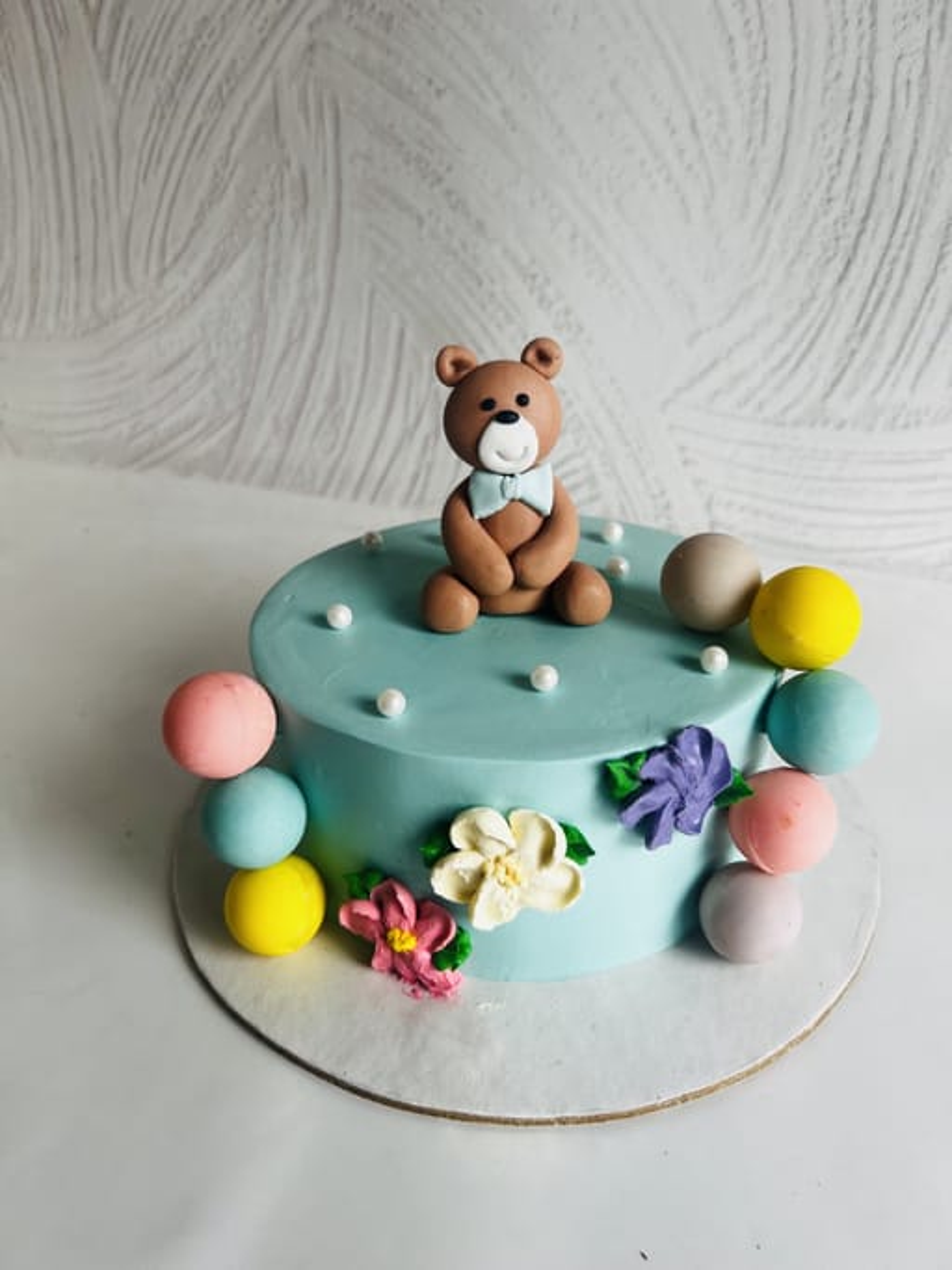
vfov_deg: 67.3
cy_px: 635
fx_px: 954
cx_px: 476
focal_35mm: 26
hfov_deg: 53.0
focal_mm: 5.7
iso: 40
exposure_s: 1/158
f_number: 1.5
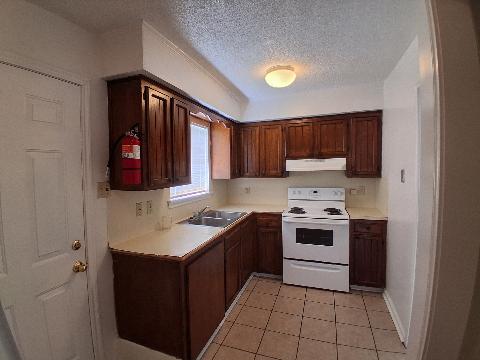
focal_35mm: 17
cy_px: 180
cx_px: 240
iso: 125
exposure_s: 1/60
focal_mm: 1.4
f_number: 2.2
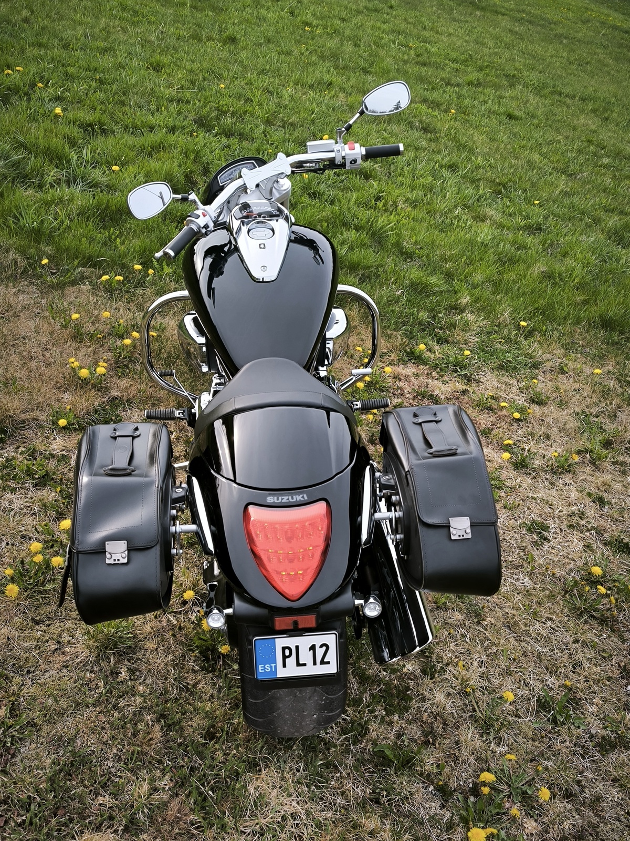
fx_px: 874
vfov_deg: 51.4
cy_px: 420
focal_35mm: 36
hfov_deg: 39.7
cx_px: 315
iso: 50
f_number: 1.9
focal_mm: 6.92
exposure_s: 1/425
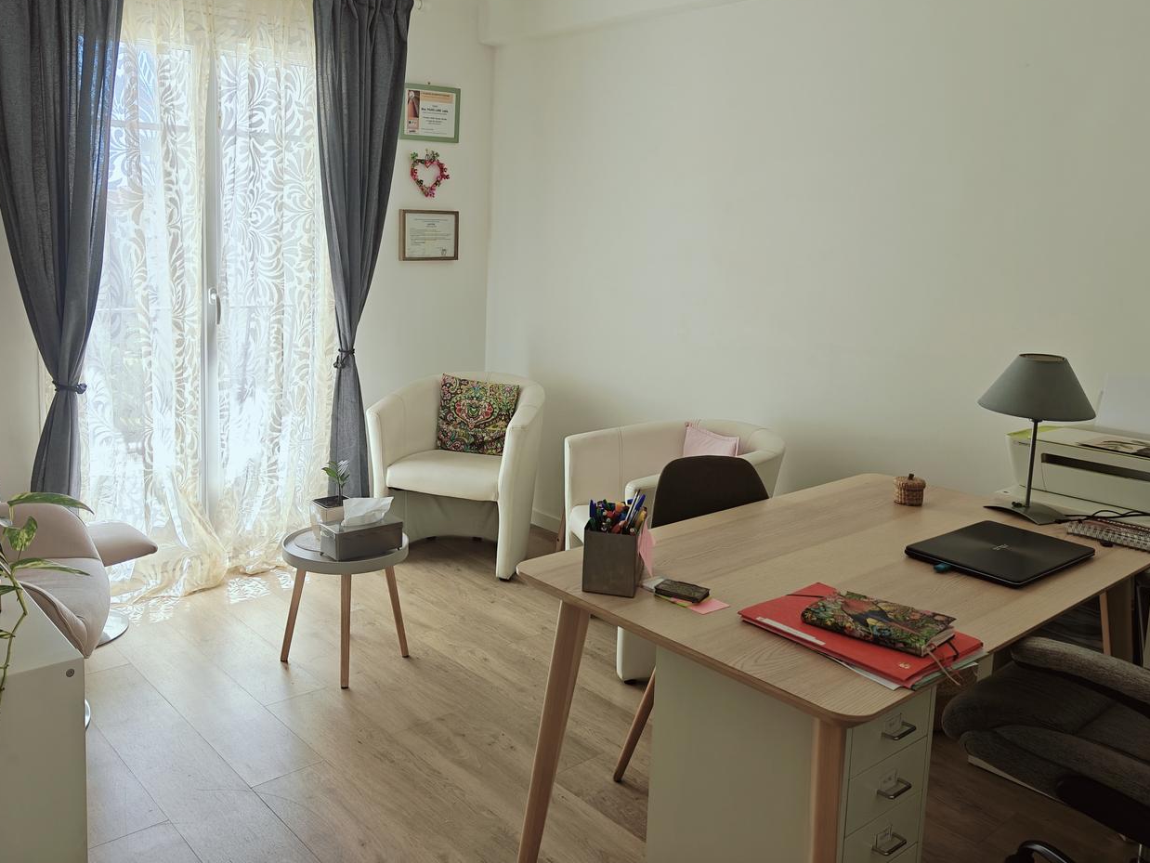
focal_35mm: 29
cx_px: 495
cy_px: 344
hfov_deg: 61.4
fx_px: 964
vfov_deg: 47.9
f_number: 1.8
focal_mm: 5.59
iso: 200
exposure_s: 1/186
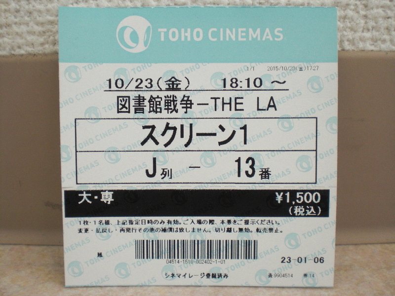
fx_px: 434
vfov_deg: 37.7
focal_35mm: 38
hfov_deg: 49.0
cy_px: 148
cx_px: 198
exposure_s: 1/100
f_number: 3.1
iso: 200
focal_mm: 6.3
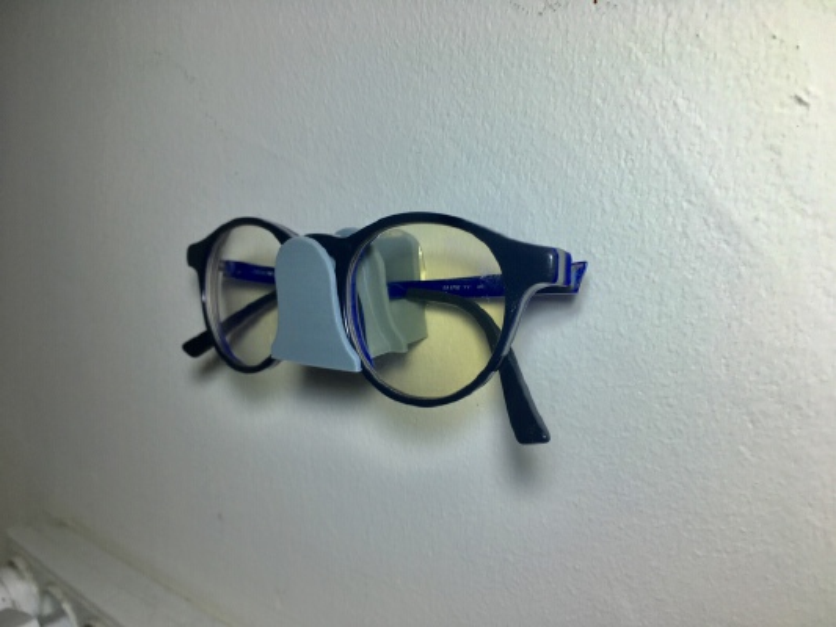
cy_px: 314
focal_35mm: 29
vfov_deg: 48.2
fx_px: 701
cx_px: 418
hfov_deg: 61.6
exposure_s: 1/262
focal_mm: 4.15
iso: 25
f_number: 2.2
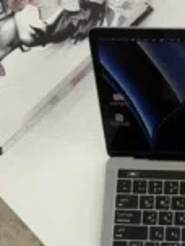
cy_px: 115
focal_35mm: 126
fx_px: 898
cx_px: 187
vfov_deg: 15.6
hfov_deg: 11.6
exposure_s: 1/50
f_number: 1.78
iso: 100
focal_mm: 6.76
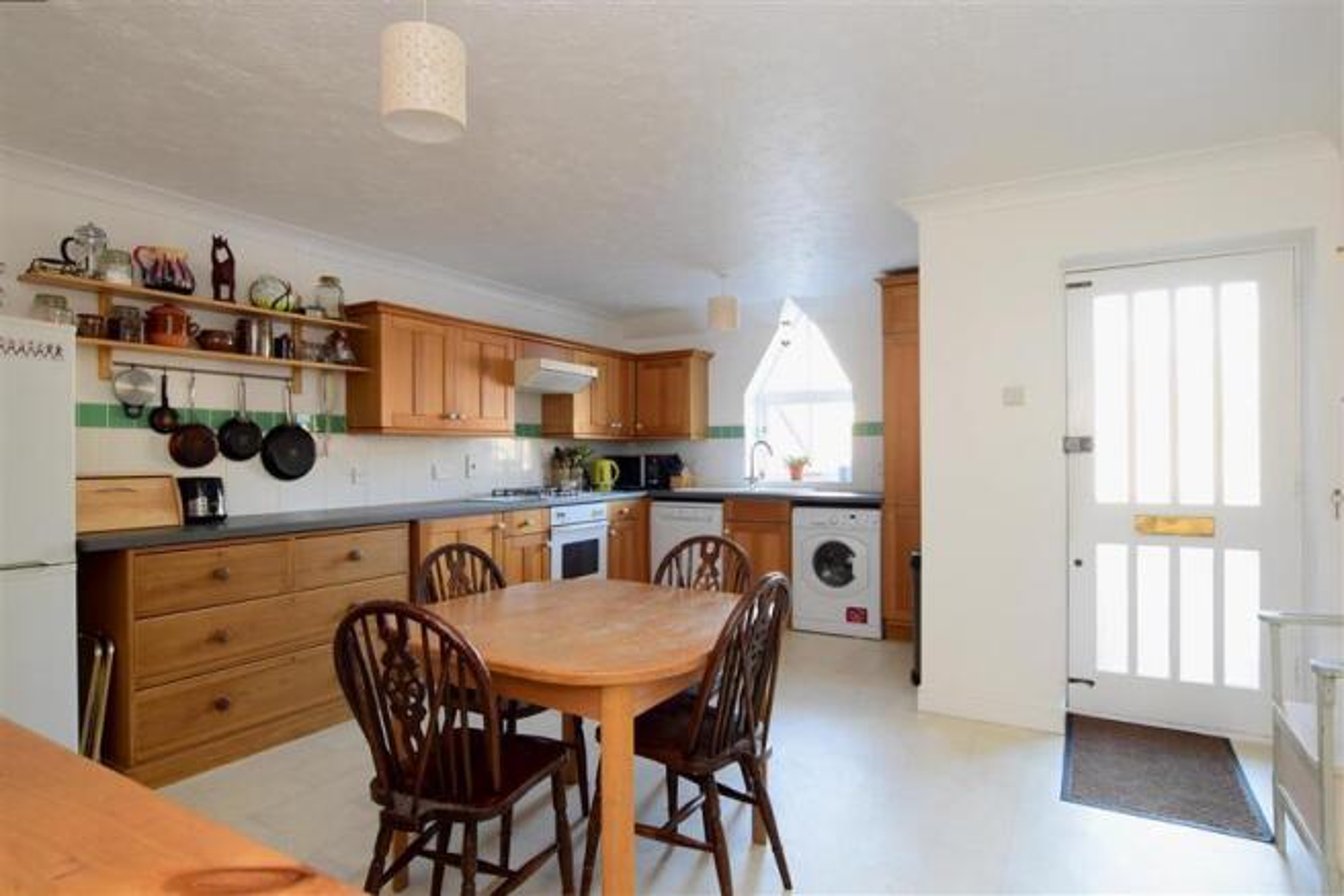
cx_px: 672
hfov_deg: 90.0
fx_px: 672
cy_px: 448
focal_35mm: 18
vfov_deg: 67.4
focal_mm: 12
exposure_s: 1/6
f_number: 8
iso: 400
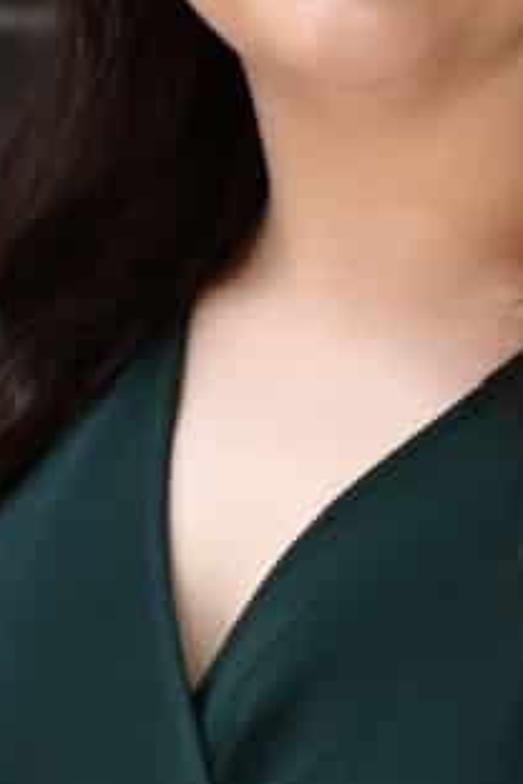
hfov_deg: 4.3
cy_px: 822
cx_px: 216
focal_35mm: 322
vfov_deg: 6.4
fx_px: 7010
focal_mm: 29
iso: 400
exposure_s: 1/200
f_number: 7.1
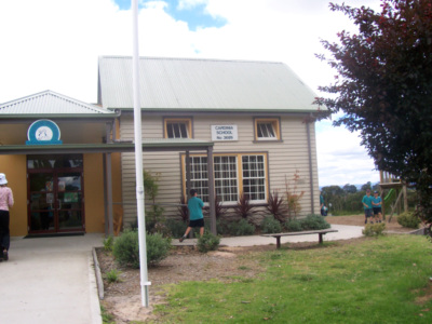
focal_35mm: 37
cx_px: 216
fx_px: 462
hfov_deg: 50.1
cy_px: 162
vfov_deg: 38.7
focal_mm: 5.6
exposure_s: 1/250
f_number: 5.6
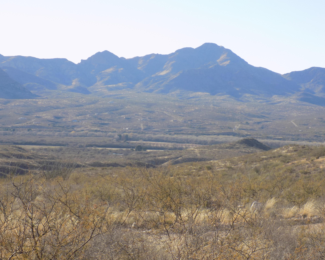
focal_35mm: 112
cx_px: 159
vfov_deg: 13.8
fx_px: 1077
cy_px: 130
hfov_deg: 17.2
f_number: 4.7
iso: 80
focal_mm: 19.1
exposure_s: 1/320
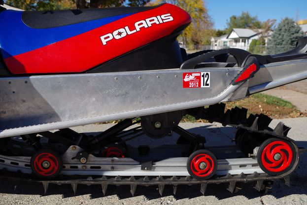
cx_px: 150
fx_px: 315
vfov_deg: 35.9
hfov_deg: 51.9
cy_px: 104
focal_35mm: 37
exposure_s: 1/500
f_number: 5.6
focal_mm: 24.38
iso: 100
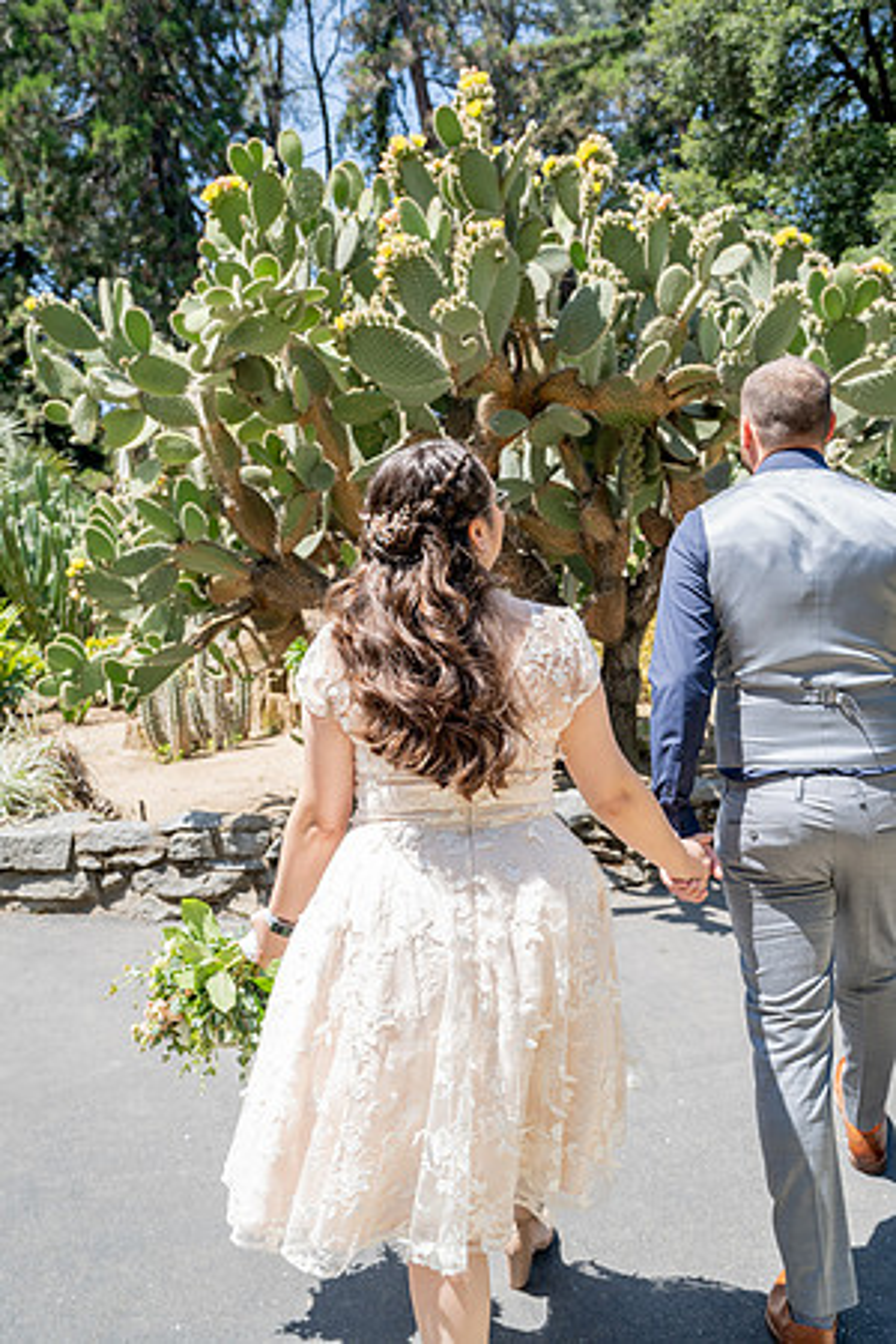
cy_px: 672
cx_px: 448
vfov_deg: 58.7
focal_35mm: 32
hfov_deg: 41.1
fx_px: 1195
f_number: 5.6
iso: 250
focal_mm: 32
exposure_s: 1/320
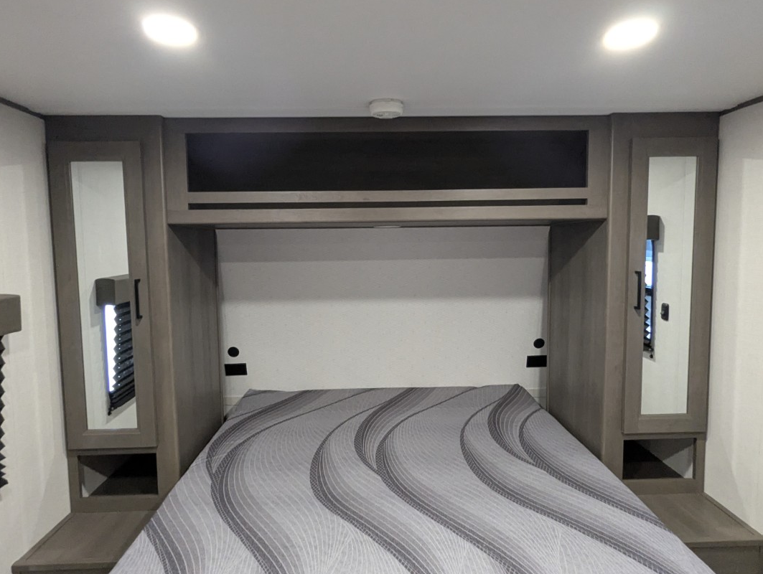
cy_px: 277
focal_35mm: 21
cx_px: 382
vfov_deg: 63.5
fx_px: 463
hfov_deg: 78.9
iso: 481
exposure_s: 1/50
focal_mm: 2.35
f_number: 2.2
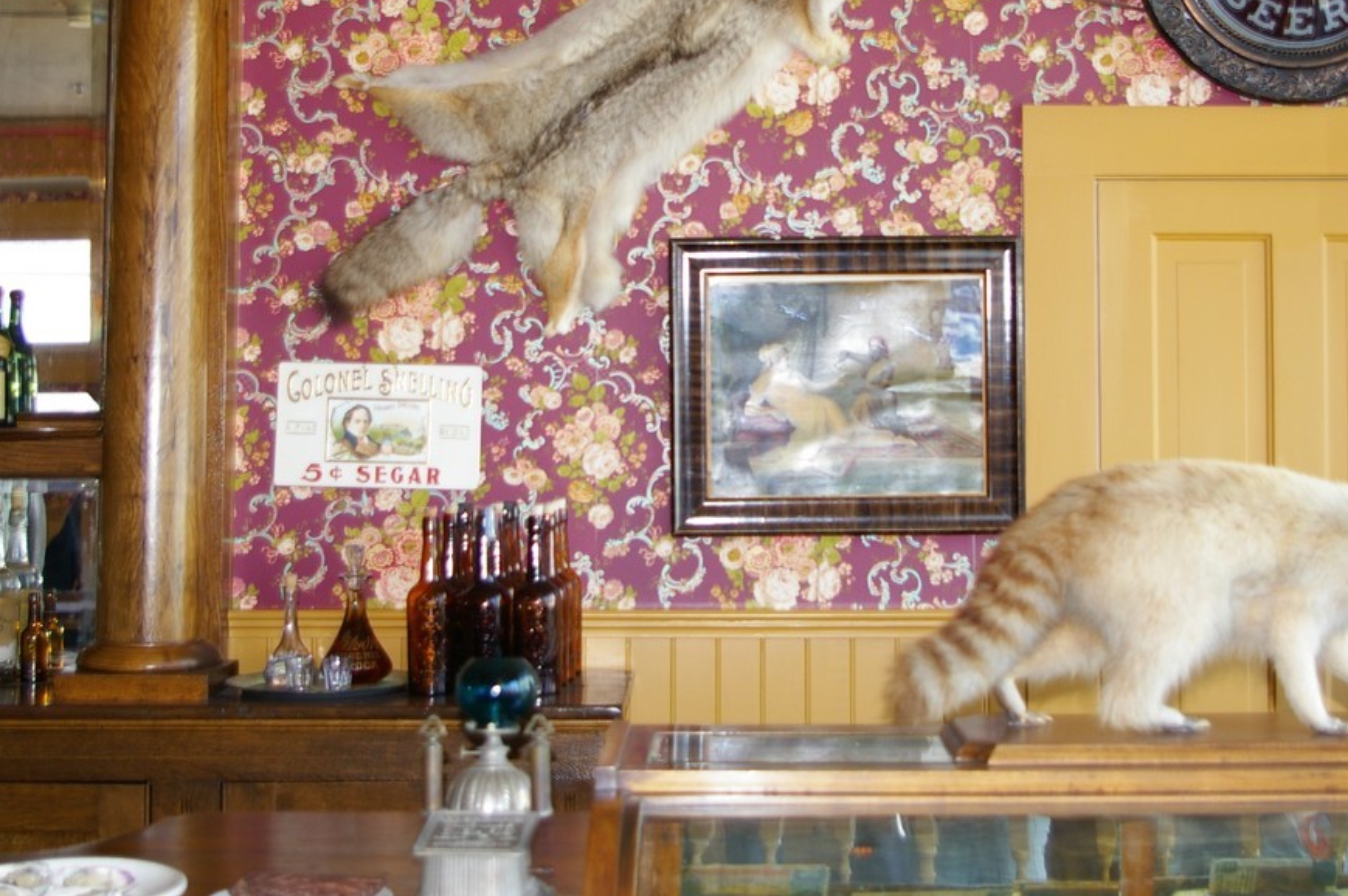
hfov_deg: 34.5
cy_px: 250
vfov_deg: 23.2
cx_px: 769
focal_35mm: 58
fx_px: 2170
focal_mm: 26
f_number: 4
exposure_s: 1/60
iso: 200
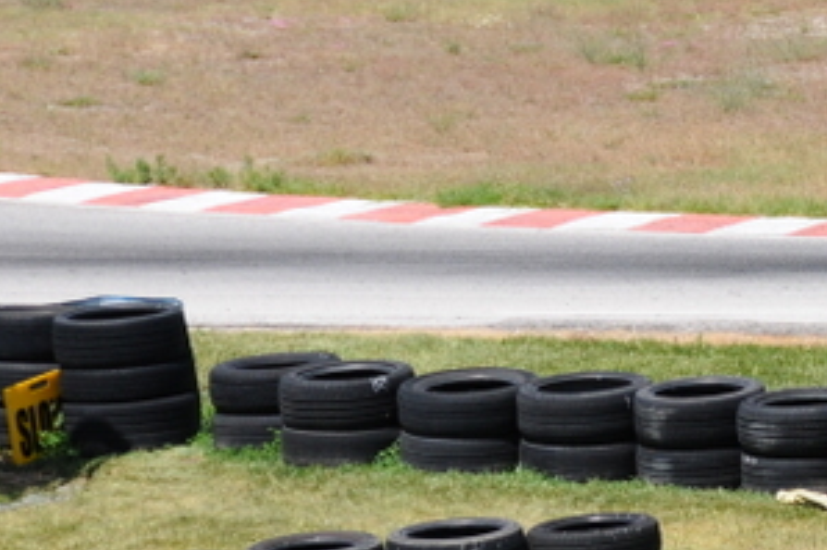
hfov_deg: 3.8
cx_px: 1218
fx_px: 12431
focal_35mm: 542
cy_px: 192
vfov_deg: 2.5
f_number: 5.3
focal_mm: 105
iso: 400
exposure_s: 1/2000
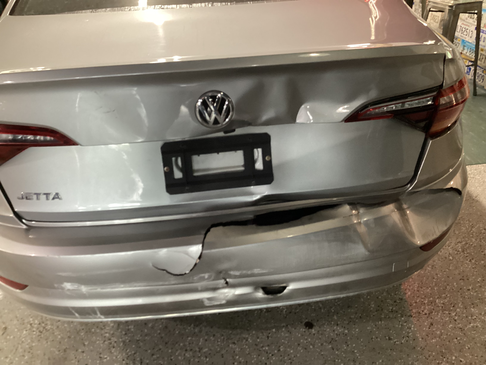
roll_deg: +2.2
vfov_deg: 45.4
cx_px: 243
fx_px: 435
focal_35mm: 31
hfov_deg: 58.4
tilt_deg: -32.5
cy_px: 182
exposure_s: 1/33
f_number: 2.4
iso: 400
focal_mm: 3.3
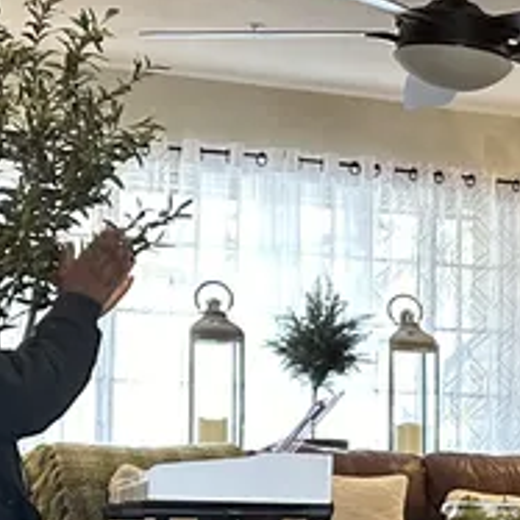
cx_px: 1046
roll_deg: -0.4
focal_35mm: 109
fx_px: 1852
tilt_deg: +1.6
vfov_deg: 15.8
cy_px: 450
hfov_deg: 13.6
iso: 250
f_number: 1.8
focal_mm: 6.9
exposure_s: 1/60
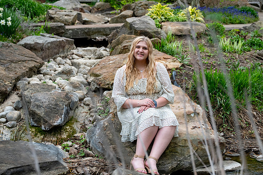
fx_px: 548
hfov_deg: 27.0
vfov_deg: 18.2
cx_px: 132
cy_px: 88
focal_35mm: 75
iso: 250
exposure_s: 1/320
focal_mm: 50
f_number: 4
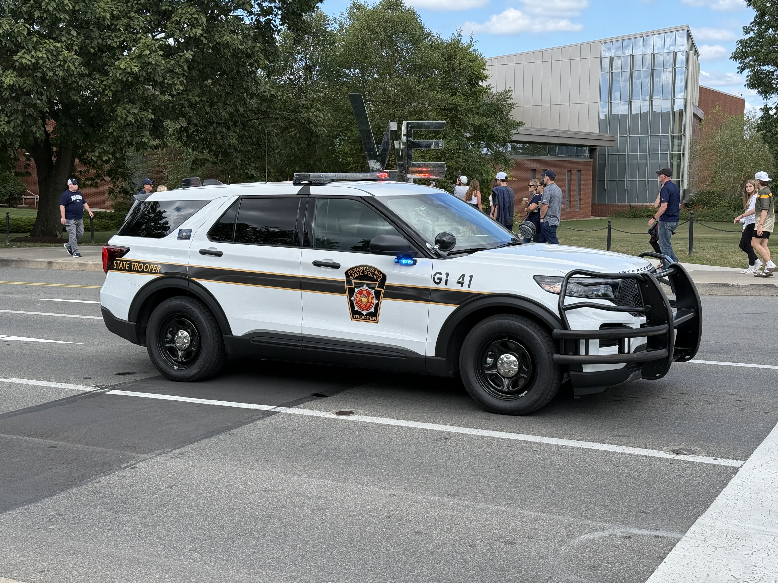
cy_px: 292
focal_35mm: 48
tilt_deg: -7.1
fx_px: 1079
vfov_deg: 30.3
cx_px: 389
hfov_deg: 39.7
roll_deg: -0.4
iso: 80
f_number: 1.78
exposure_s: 1/2088
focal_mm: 6.76
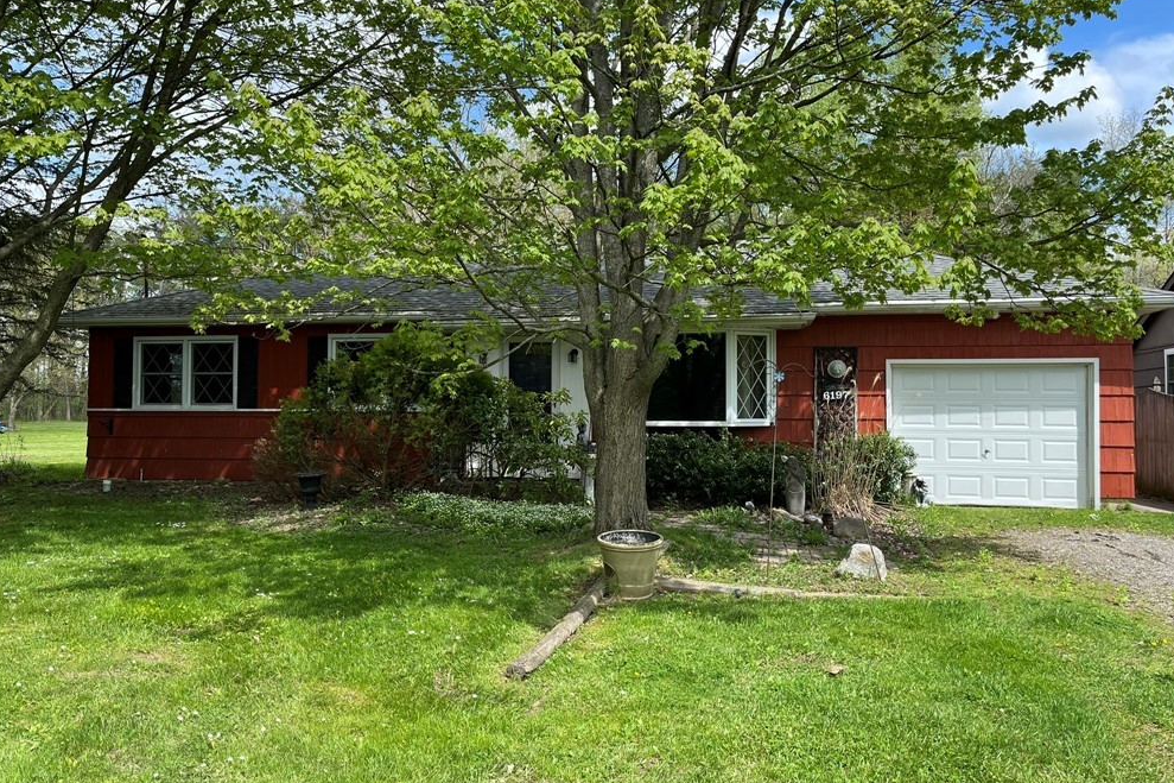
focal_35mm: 28
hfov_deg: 65.5
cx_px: 583
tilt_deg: +1.1
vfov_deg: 46.4
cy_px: 387
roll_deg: -0.1
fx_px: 913
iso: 50
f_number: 1.6
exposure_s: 1/1212
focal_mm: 5.1
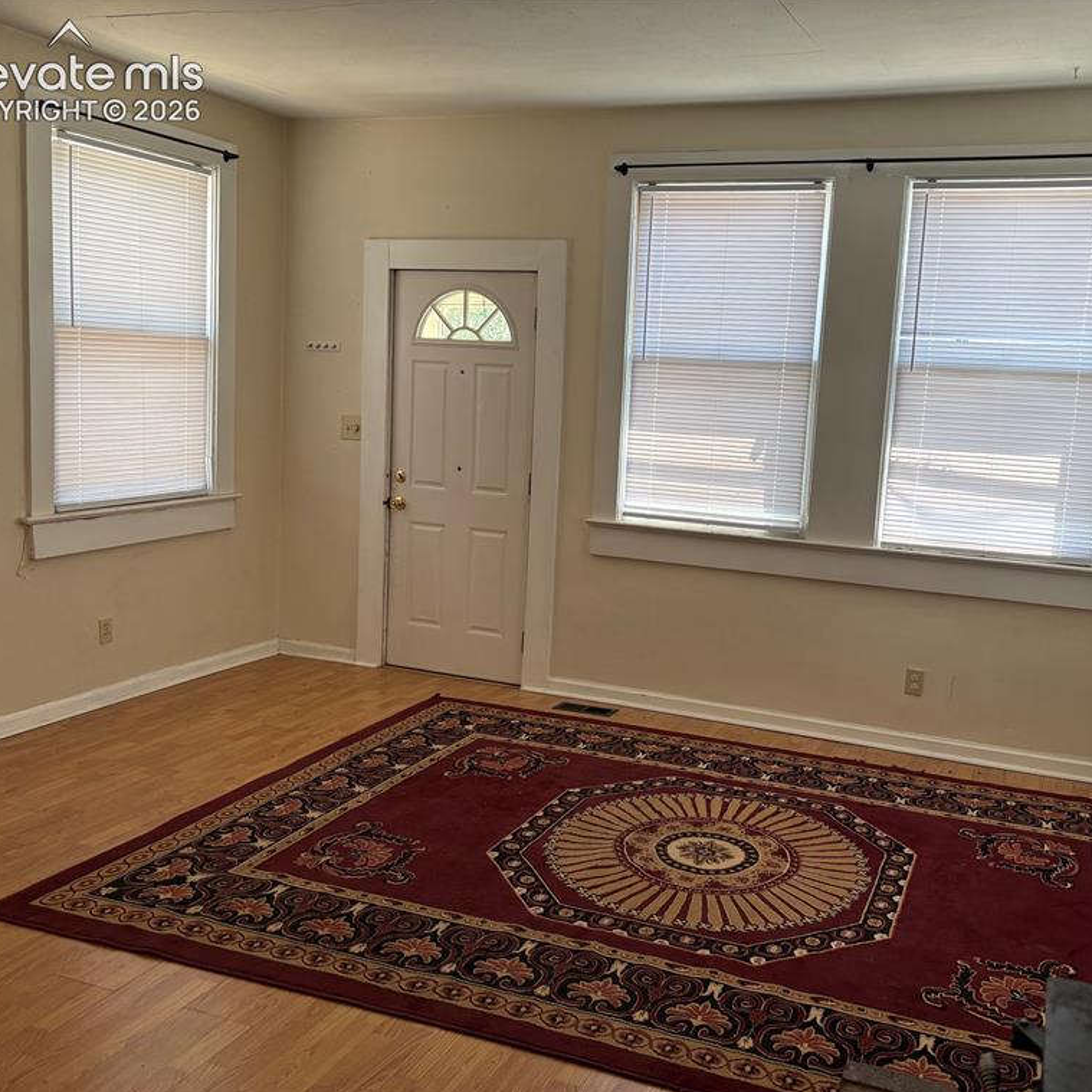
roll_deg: -3.5
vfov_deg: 52.5
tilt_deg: -6.9
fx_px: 1106
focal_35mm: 31
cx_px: 659
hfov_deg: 52.2
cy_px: 546
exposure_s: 1/122
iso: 100
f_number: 1.6
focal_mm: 5.96
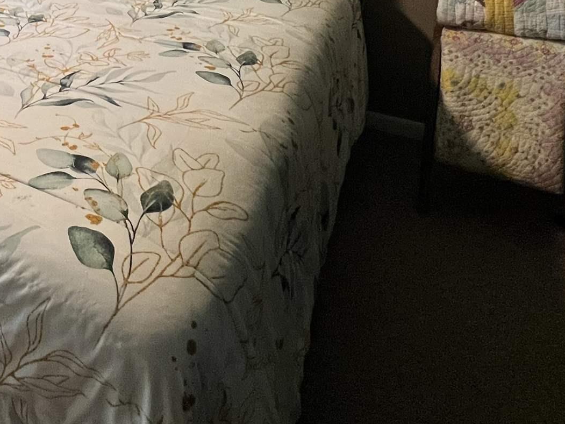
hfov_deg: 42.5
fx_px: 620
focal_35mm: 38
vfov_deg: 30.1
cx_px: 4
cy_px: -126
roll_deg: +1.2
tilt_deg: -7.7
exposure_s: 1/60
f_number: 1.8
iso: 320
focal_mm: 1.57
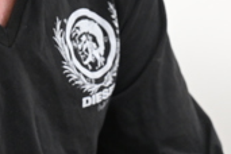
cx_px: -45
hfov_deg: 7.2
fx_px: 1809
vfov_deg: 4.8
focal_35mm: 282
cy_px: -139
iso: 3200
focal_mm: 70
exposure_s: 1/100
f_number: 6.3
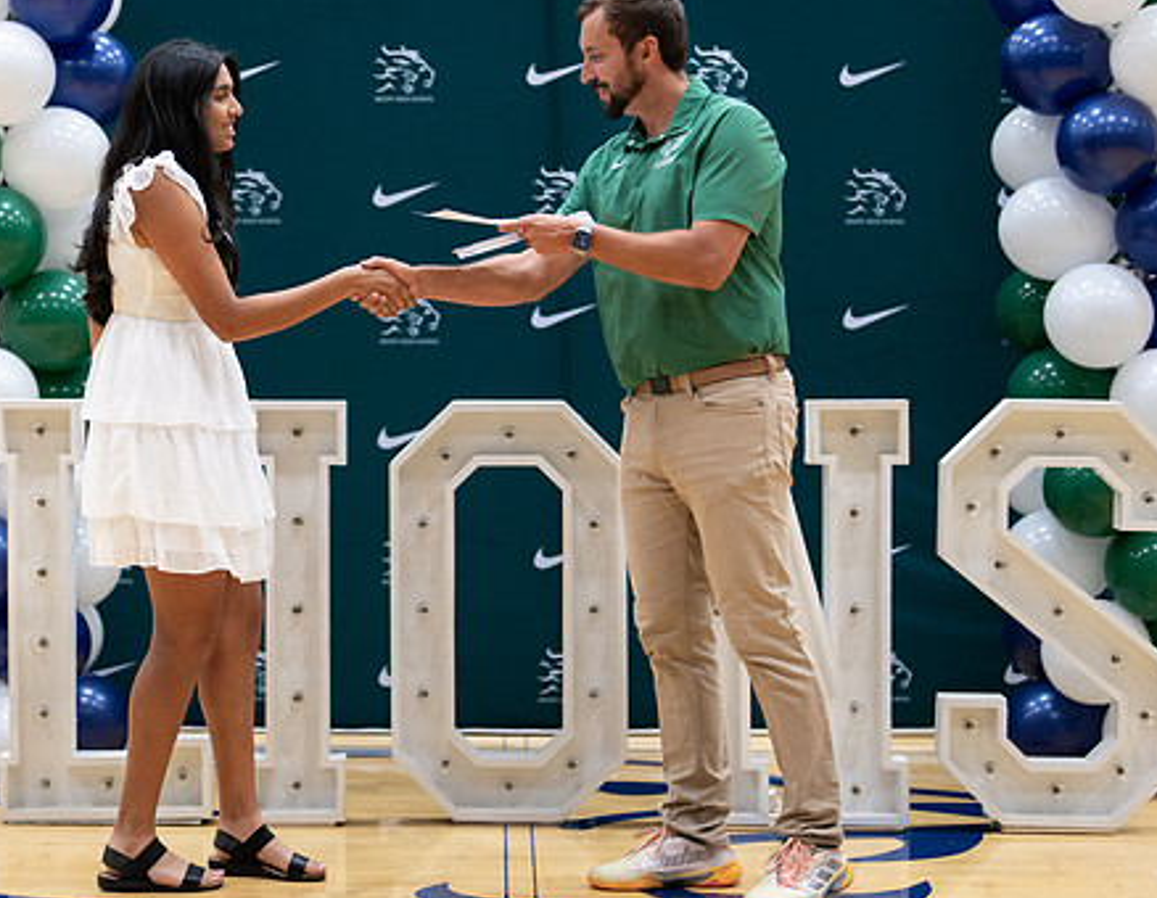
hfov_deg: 22.9
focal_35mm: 84
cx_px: 347
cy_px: 368
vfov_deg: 17.9
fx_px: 2843
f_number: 1.2
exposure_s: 1/320
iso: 400
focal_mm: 50
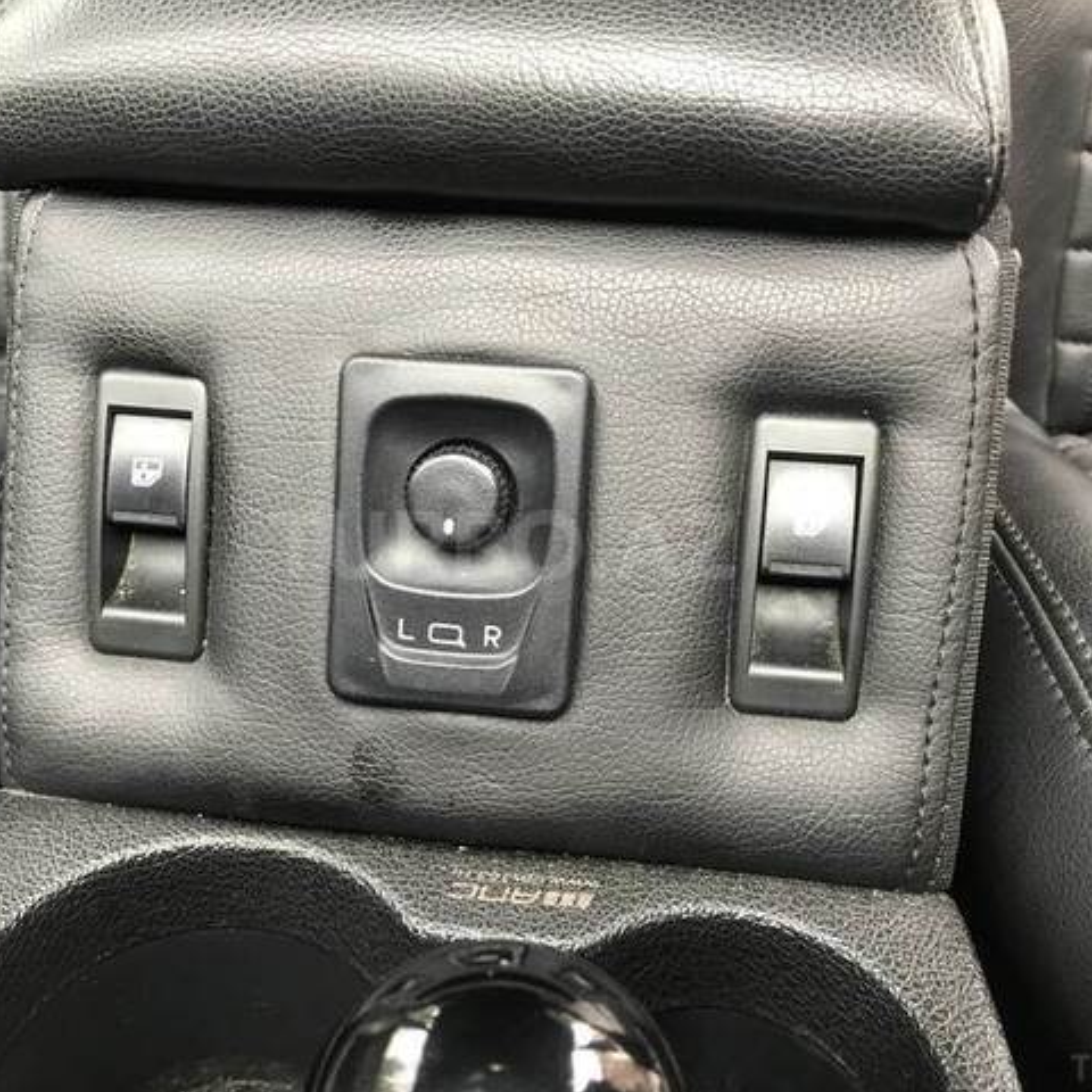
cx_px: 503
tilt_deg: -34.5
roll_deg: +0.0
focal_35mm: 34
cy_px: 545
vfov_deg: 48.5
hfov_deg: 48.4
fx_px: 1213
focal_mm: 3.99
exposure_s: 1/30
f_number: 1.8
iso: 32
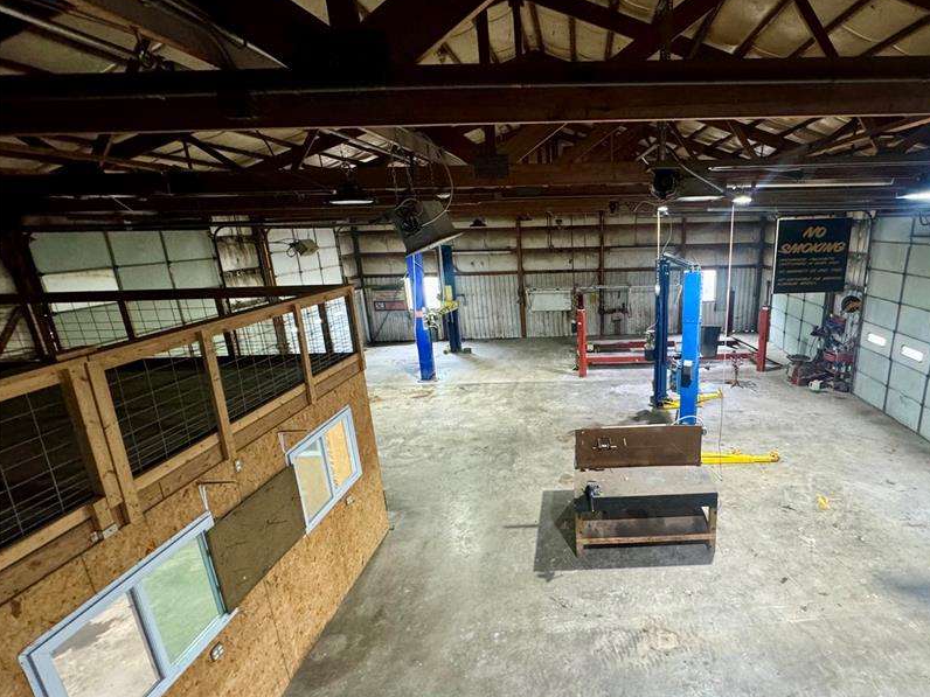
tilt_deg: -16.7
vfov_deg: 71.6
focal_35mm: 18
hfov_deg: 85.7
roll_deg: +1.9
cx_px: 591
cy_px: 361
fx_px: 484
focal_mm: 2.22
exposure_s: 1/60
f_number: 2.2
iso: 500
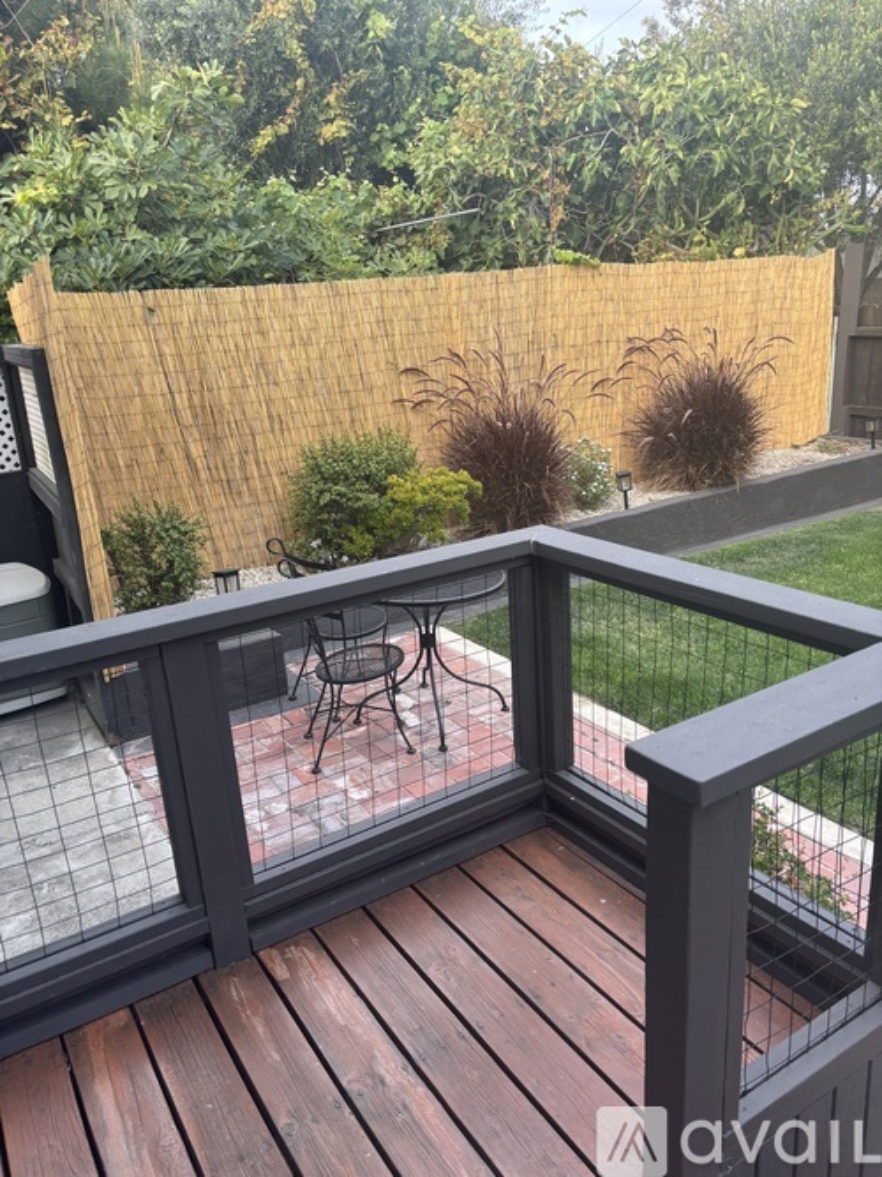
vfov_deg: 67.3
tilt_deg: -18.3
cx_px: 441
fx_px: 884
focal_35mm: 26
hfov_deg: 53.0
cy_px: 588
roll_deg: +3.1
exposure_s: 1/121
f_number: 1.6
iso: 32
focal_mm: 5.96
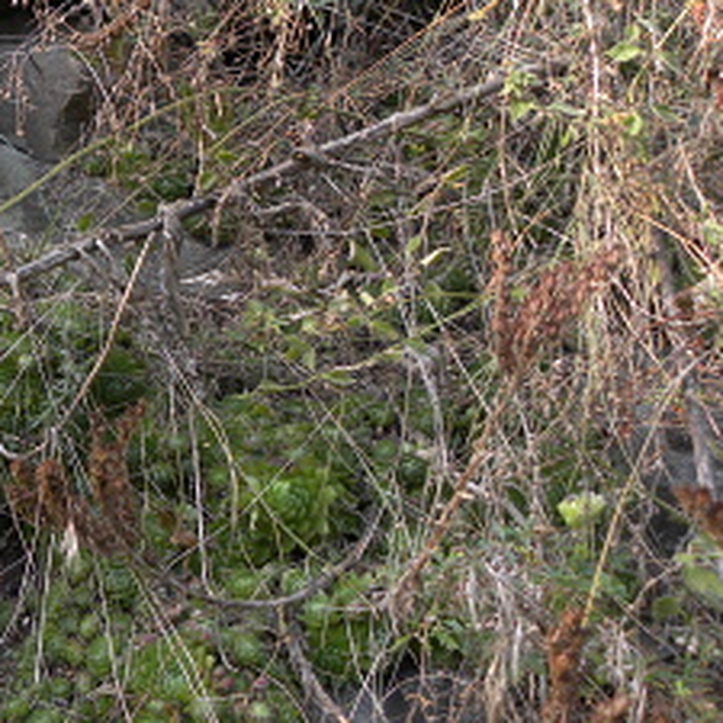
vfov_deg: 34.5
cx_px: -35
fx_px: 1158
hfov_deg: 31.5
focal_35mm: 49
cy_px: 273
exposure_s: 1/50
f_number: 2.8
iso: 64
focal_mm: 4.6
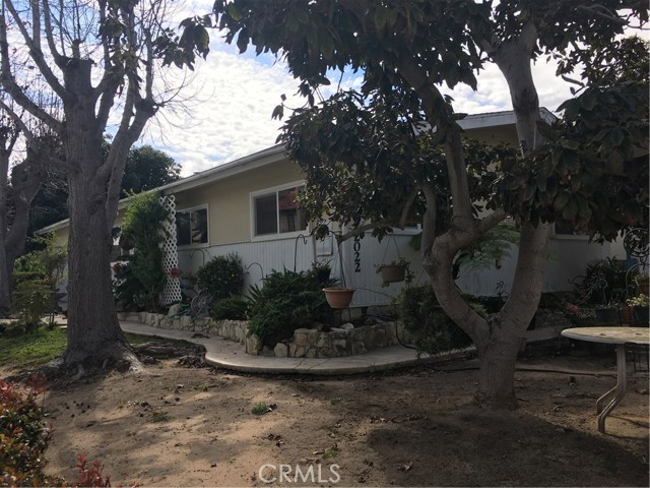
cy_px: 244
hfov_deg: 61.7
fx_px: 545
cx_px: 325
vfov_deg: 48.2
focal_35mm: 29
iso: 25
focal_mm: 4.15
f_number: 2.2
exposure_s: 1/1326
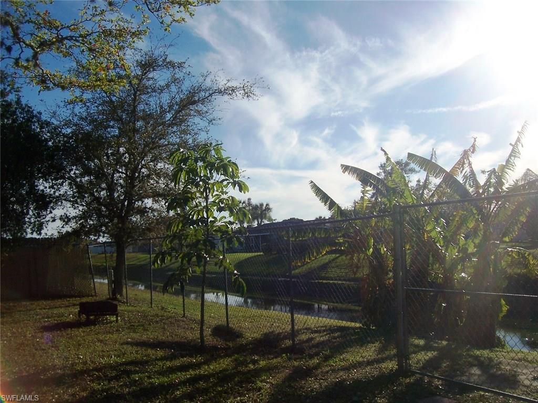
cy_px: 202
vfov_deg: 41.8
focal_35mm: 34
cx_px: 269
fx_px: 528
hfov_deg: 54.0
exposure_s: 1/1000
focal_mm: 5.6
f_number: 5.6
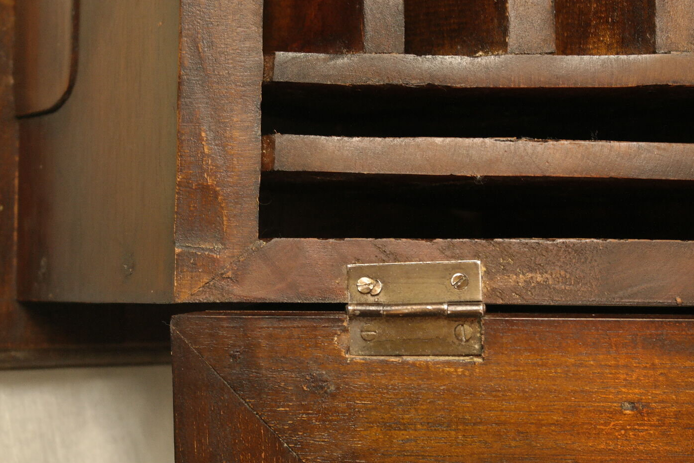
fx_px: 1388
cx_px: 343
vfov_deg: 18.9
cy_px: 242
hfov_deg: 28.1
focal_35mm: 72
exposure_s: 1/30
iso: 800
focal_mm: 38
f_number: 5.6
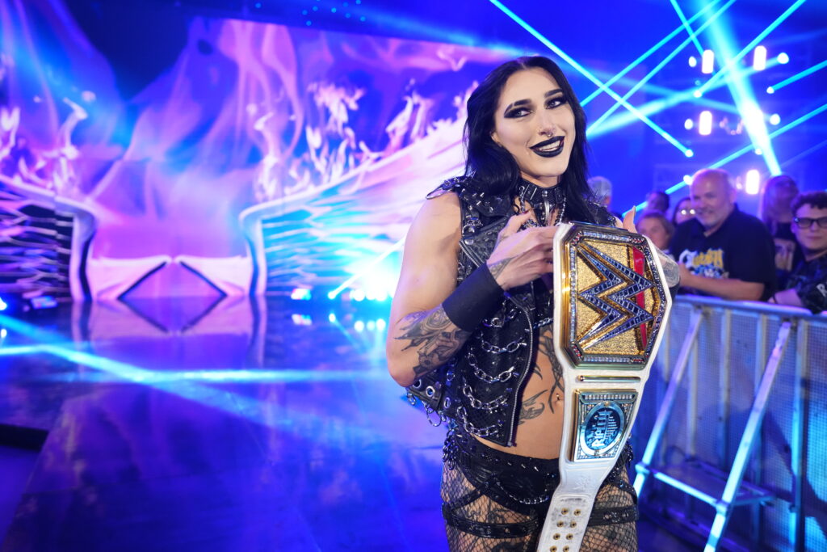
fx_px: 712
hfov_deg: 60.3
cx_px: 414
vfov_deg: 42.3
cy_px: 276
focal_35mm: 31
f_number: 2.8
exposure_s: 1/800
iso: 5000
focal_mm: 31
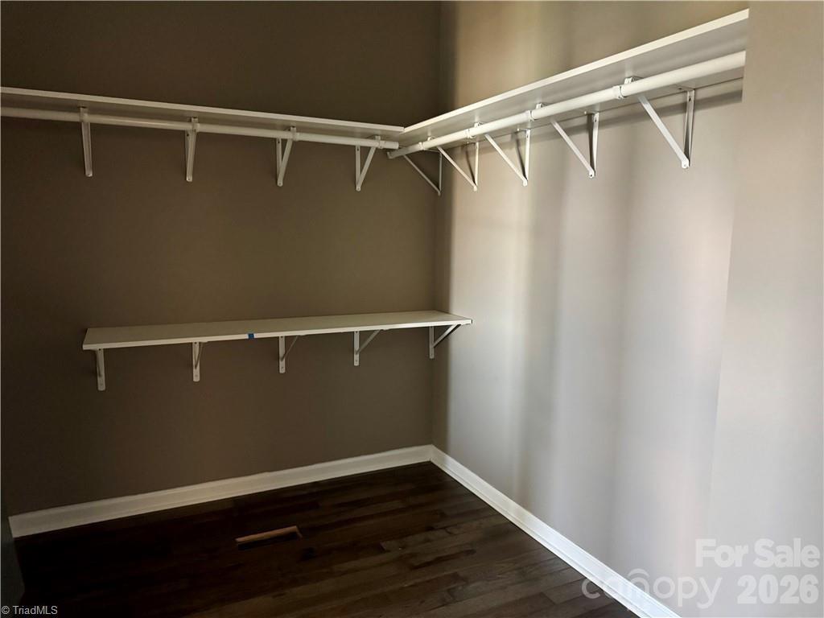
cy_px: 309
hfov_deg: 71.6
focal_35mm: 24
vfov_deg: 56.8
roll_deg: -0.3
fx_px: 571
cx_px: 412
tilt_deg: -7.6
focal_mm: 6.76
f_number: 1.78
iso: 1000
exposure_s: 1/32
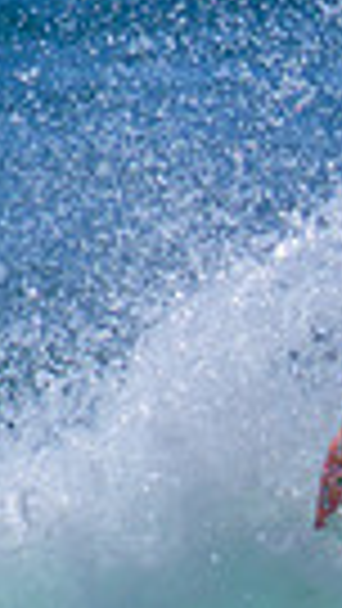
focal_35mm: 4925
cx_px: 1051
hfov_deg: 0.2
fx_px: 79350
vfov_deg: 0.4
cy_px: 674
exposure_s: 1/2000
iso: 560
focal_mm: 800
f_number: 11
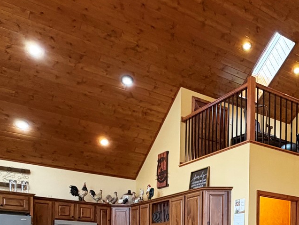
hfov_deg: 38.0
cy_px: 259
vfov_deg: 28.6
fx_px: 389
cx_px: 291
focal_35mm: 45
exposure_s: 1/60
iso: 250
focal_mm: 2.22
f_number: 2.2
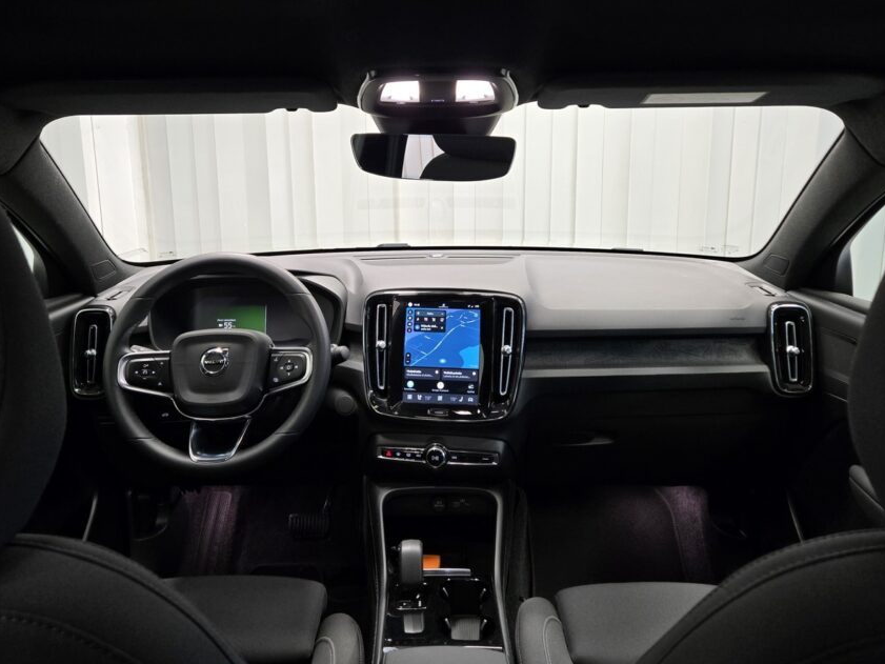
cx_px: 435
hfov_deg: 63.4
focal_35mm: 28
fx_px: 716
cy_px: 285
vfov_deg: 49.6
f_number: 1.8
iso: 200
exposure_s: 1/50
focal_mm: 5.4
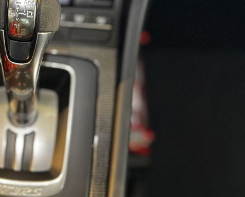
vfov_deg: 33.9
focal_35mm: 43
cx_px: 24
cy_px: 40
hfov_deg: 39.7
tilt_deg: -55.1
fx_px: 312
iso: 800
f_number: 1.78
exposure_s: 1/36
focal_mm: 6.76
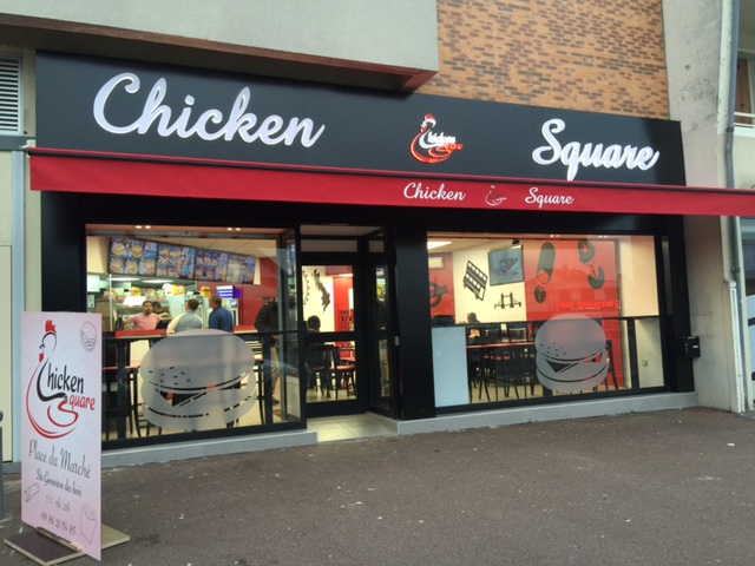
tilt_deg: +4.9
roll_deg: +1.0
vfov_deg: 48.2
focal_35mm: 29
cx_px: 378
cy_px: 283
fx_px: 633
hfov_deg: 61.7
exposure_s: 1/33
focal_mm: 4.15
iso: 50
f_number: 2.2
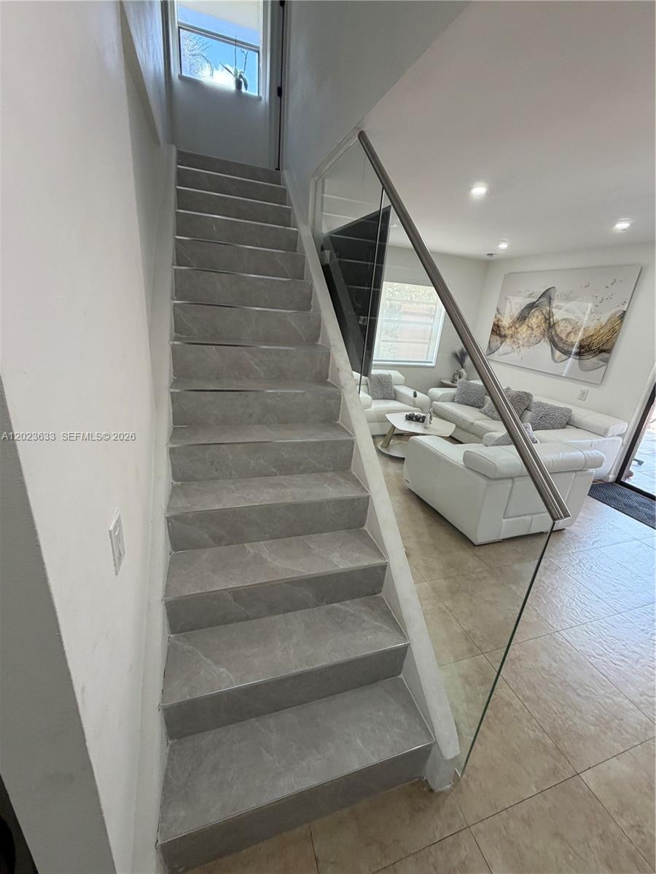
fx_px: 354
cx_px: 328
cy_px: 437
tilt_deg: -19.5
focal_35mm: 14
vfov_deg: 102.1
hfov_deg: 85.7
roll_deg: -4.1
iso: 160
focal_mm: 2.22
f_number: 2.2
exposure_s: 1/121
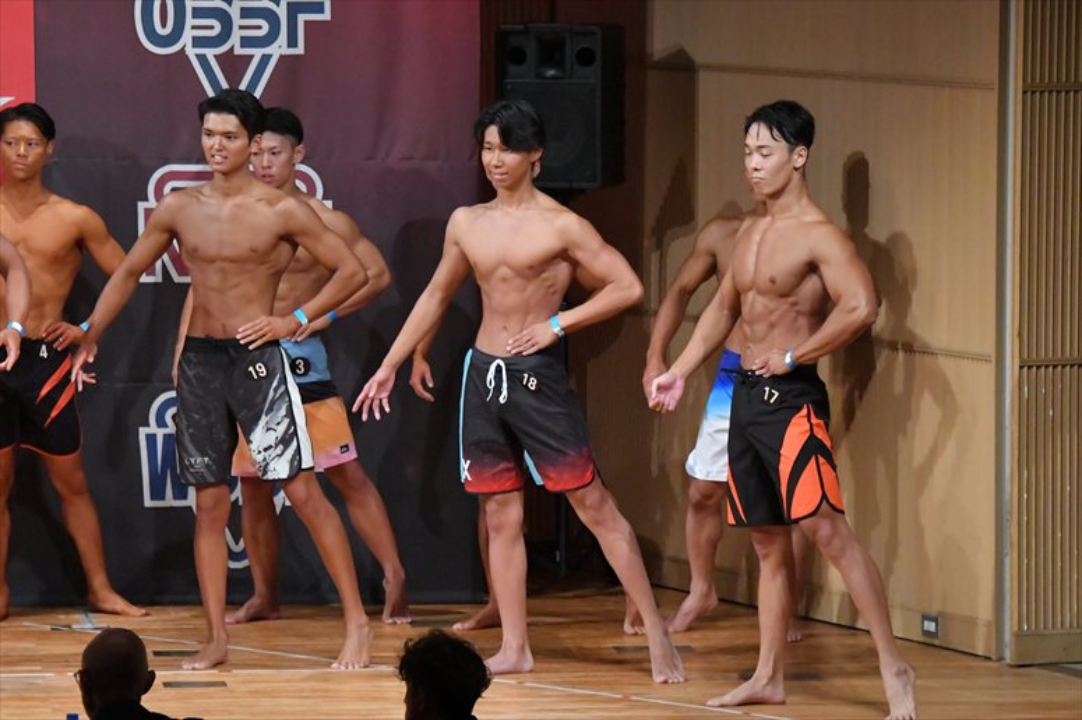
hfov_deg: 8.1
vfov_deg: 5.4
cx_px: 541
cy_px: 360
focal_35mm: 255
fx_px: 7661
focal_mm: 170
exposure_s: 1/400
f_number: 5.6
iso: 10000
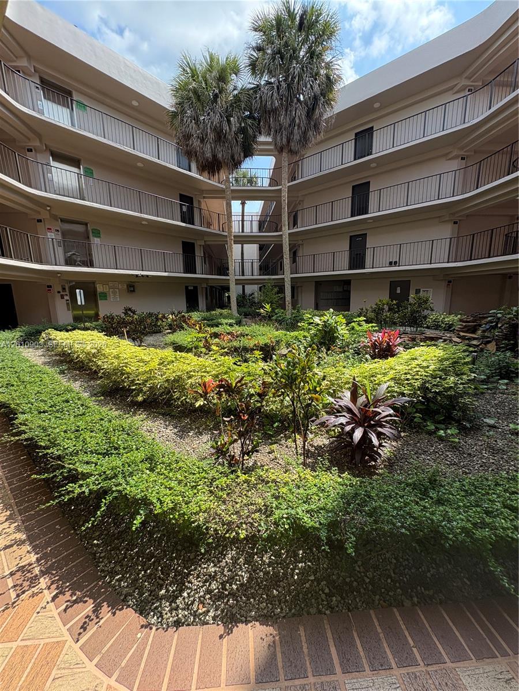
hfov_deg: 85.7
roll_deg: +0.2
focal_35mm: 14
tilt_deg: -10.6
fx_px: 280
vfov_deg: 102.1
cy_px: 346
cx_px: 260
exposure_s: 1/541
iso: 40
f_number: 2.2
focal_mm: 2.22
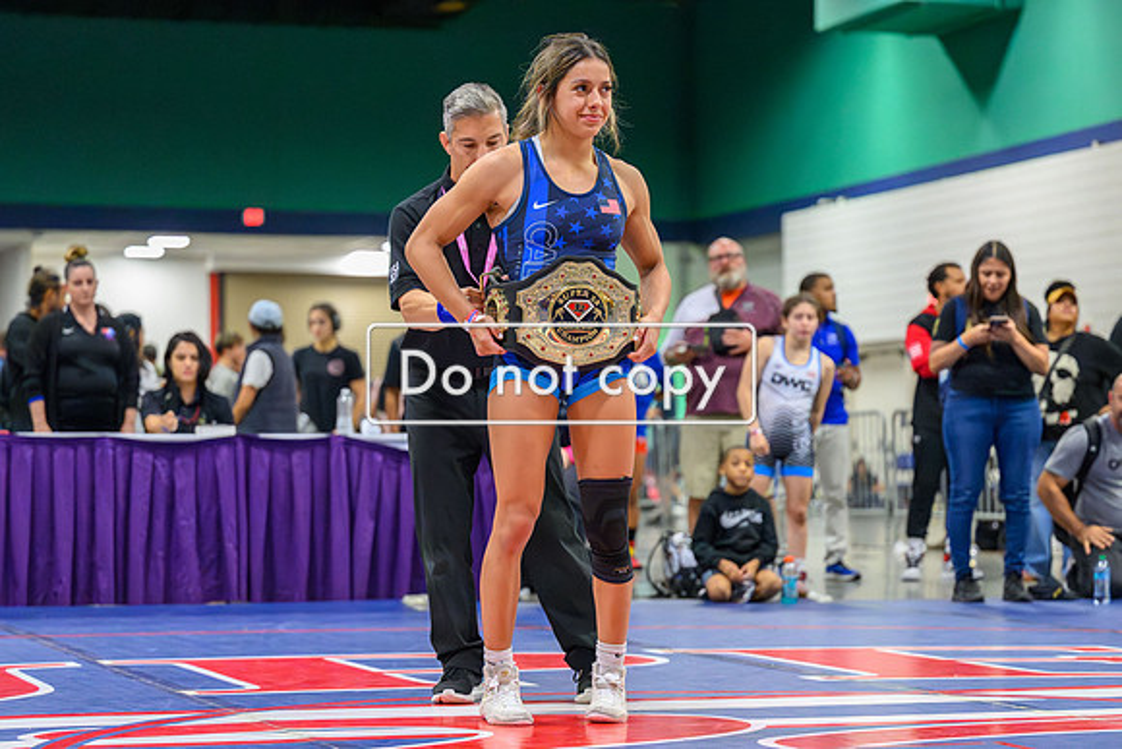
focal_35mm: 93
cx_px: 562
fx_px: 2887
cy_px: 381
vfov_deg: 14.8
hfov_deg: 22.0
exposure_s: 1/640
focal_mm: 76
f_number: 2.8
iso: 12800
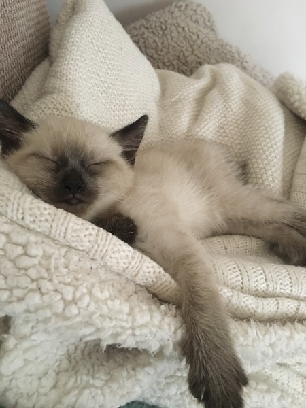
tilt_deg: -38.4
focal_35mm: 29
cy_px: 204
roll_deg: -14.8
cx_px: 153
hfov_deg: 48.2
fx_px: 342
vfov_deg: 61.7
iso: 400
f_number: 2.2
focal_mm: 4.15
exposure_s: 1/17
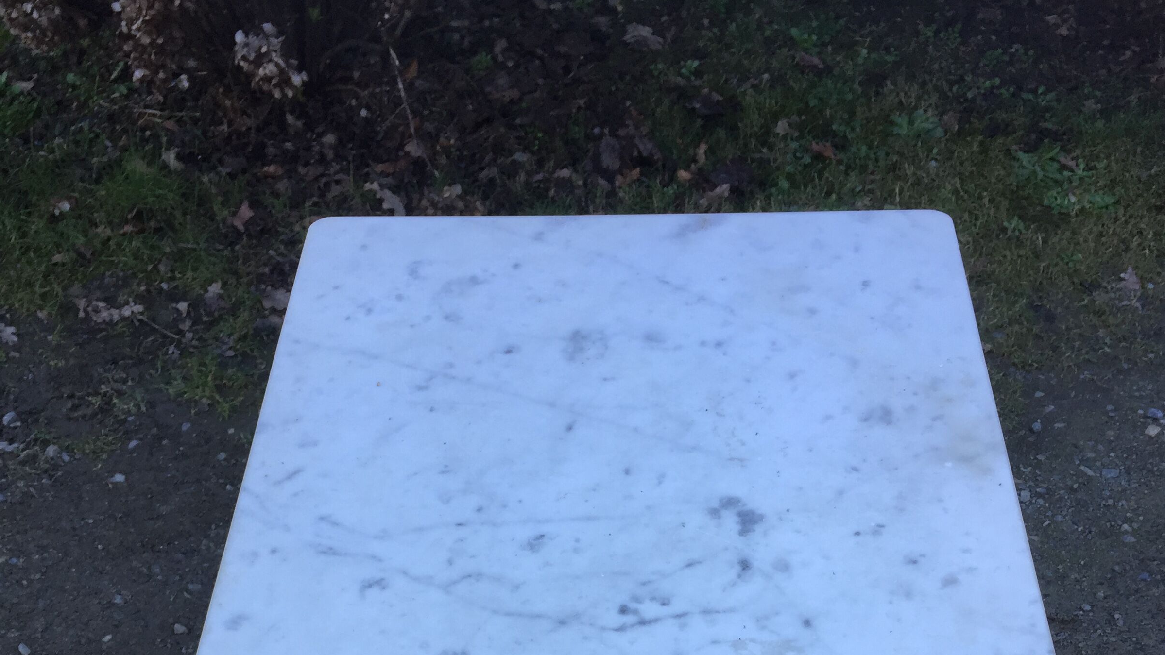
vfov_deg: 25.3
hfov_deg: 47.4
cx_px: 593
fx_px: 1328
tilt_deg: -52.9
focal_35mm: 43
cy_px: 759
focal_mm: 4.15
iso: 32
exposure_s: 1/217
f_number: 2.2
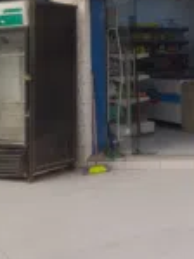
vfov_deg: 28.2
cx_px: 241
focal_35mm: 67
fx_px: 500
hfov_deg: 20.4
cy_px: 43
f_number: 2
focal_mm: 4.6
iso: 20
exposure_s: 1/211
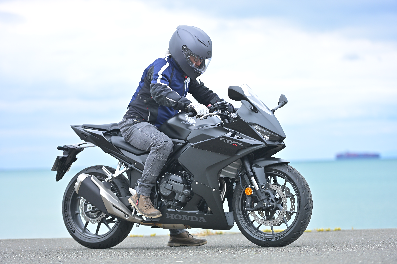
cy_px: 132
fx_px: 1323
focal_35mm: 120
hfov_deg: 17.1
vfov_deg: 11.4
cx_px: 198
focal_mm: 120
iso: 80
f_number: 3.5
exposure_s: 1/500
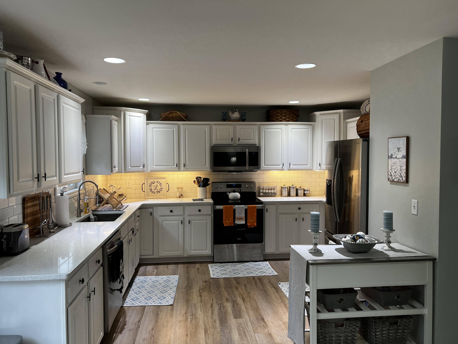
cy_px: 172
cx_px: 229
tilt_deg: -3.7
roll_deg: +0.3
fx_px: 344
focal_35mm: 26
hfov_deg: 67.3
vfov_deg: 53.1
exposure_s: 1/120
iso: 80
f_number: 1.5
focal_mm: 5.7
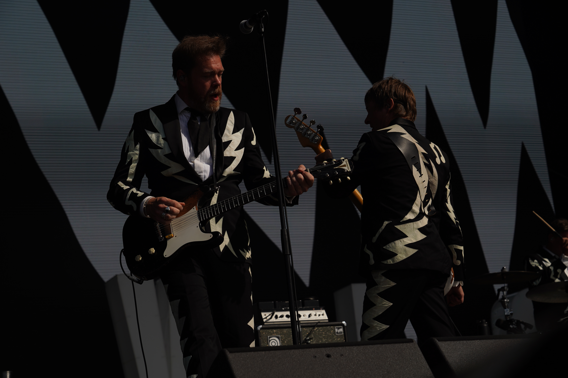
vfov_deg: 16.5
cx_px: 284
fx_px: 1309
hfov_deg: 24.5
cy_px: 189
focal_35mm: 83
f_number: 8
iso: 100
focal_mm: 83
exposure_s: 1/1250
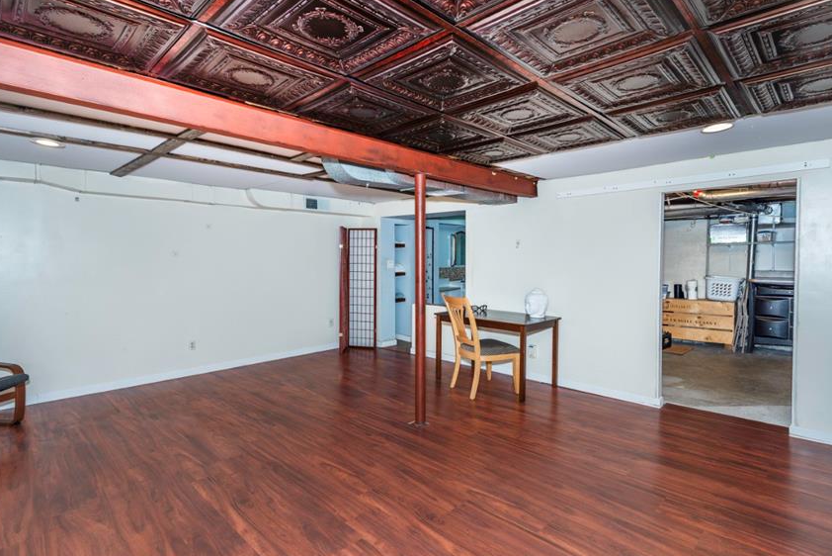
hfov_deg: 93.2
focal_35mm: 17
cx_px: 428
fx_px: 393
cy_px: 332
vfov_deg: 69.8
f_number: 5.6
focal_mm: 14
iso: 100
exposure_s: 1/60
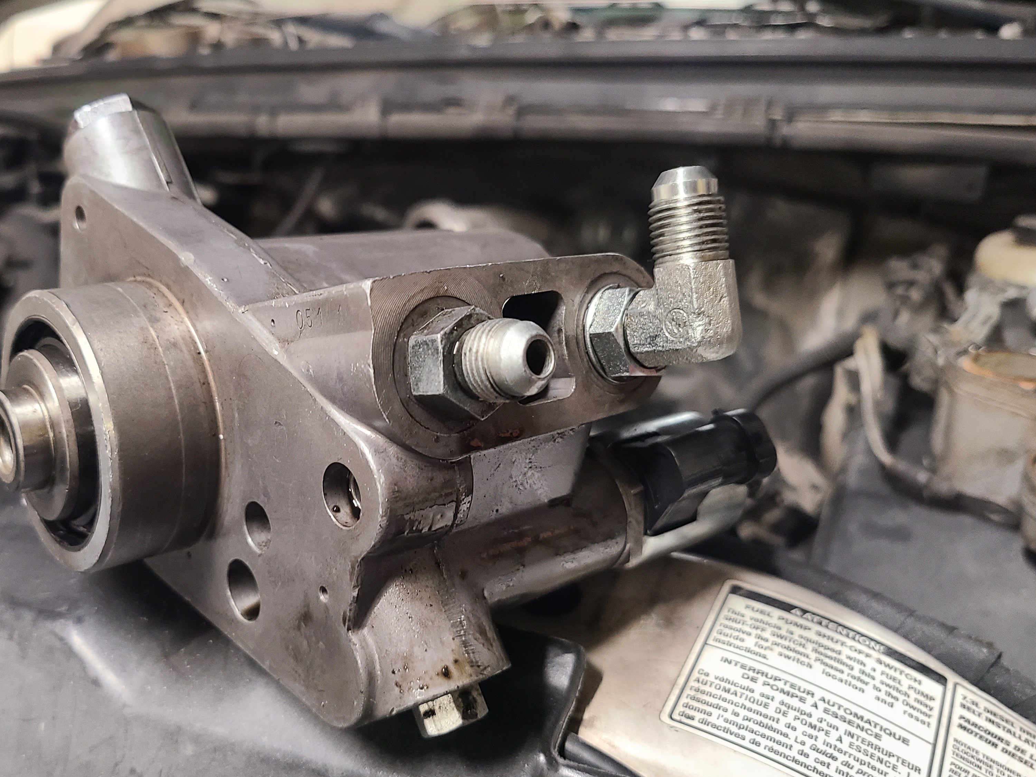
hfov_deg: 52.0
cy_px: 412
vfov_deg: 40.7
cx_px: 382
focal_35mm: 35
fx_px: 1047
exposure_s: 1/40
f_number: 1.8
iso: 500
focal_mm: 5.4
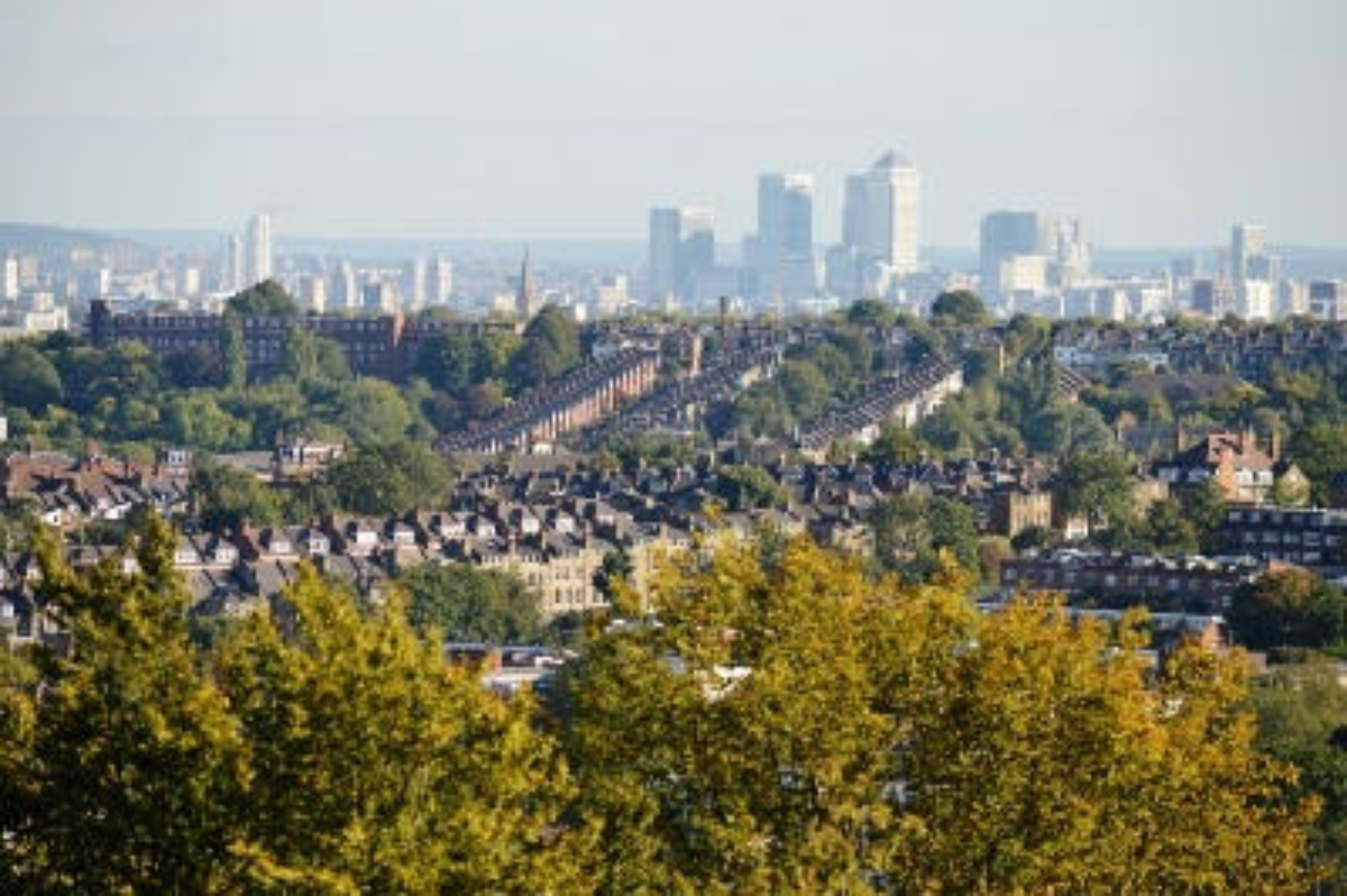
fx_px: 8692
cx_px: 674
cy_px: 448
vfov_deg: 5.9
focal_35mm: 232
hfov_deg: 8.9
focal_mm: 155
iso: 160
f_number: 5.6
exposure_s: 1/500
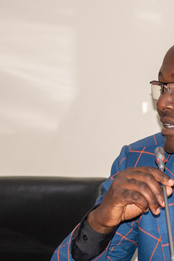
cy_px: 137
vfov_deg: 10.2
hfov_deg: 6.8
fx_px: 1463
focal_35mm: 202
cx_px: 191
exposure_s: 1/100
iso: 250
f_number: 4.5
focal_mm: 70
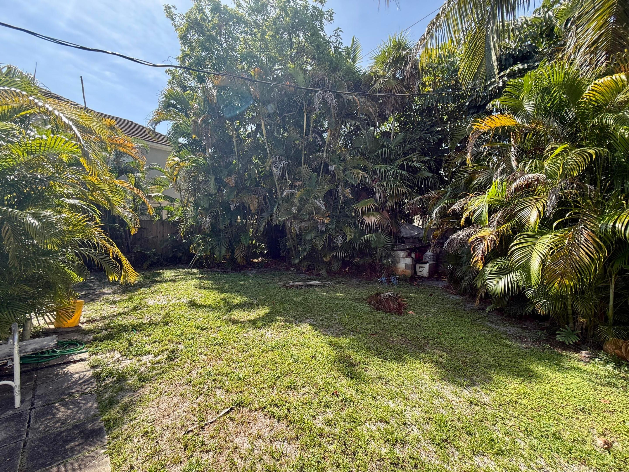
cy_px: 236
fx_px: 254
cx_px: 314
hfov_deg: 102.1
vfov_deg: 85.7
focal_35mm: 14
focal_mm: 2.22
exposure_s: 1/363
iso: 64
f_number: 2.2
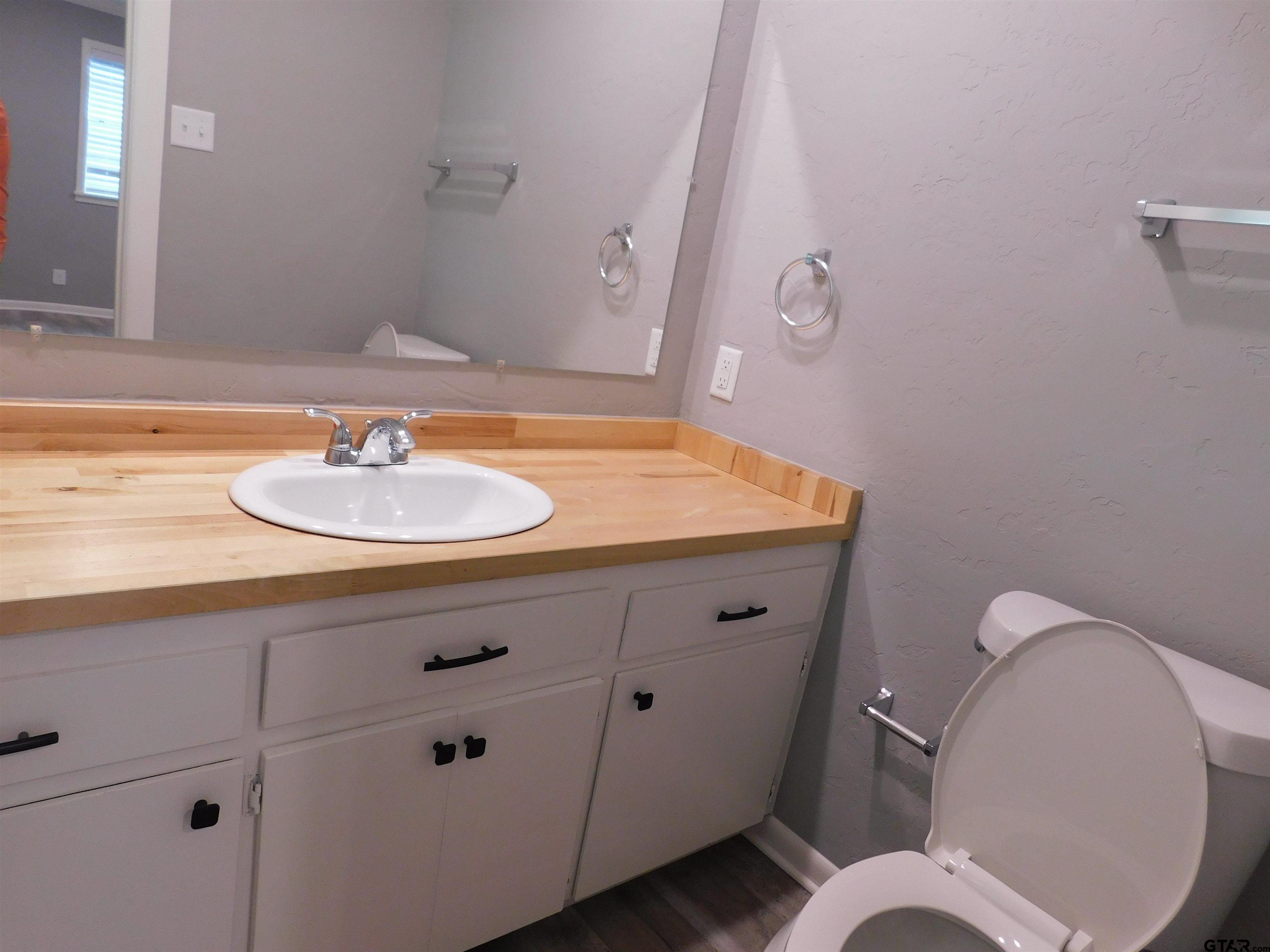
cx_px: 635
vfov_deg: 58.9
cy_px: 476
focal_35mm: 23
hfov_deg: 73.9
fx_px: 844
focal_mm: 4
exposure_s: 1/30
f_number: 3
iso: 180
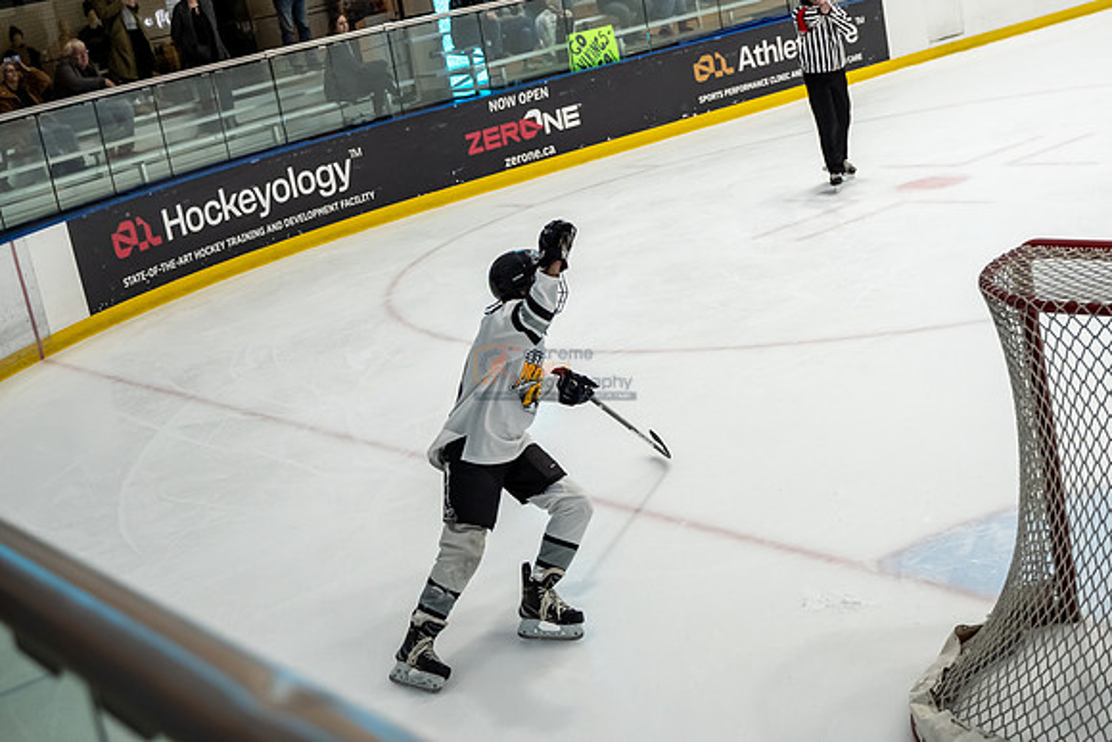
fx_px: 1576
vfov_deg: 26.5
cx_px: 556
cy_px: 371
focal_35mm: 51
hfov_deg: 38.9
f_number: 2.8
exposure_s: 1/1000
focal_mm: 34
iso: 2500
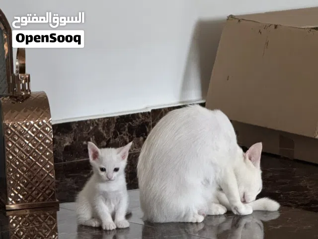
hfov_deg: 16.4
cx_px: 159
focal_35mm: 120
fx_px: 1102
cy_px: 120
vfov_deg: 12.3
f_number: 2.8
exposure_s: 1/58
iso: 800
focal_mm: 15.66
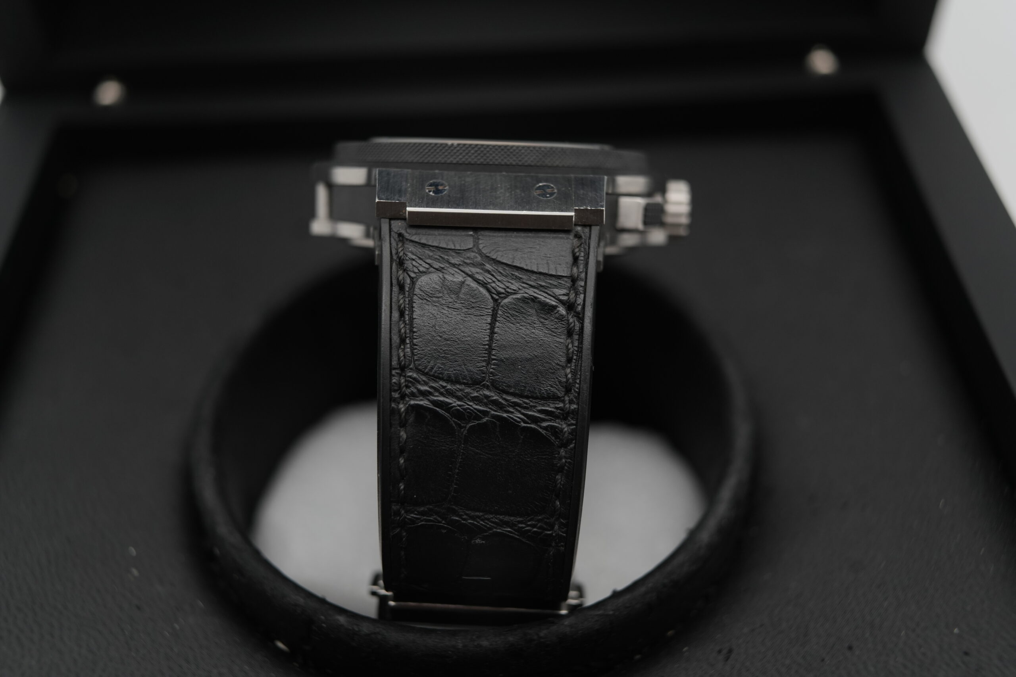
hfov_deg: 54.4
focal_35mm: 35
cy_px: 338
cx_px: 508
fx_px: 988
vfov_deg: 37.9
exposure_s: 1/250
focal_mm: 35
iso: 400
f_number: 5
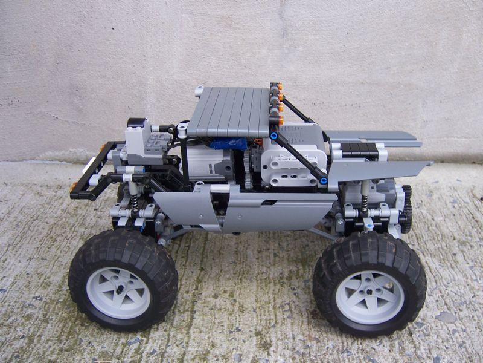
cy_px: 182
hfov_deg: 51.4
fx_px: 502
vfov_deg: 39.7
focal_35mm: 36
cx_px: 242
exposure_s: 1/125
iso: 80
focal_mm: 6.2
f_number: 2.8
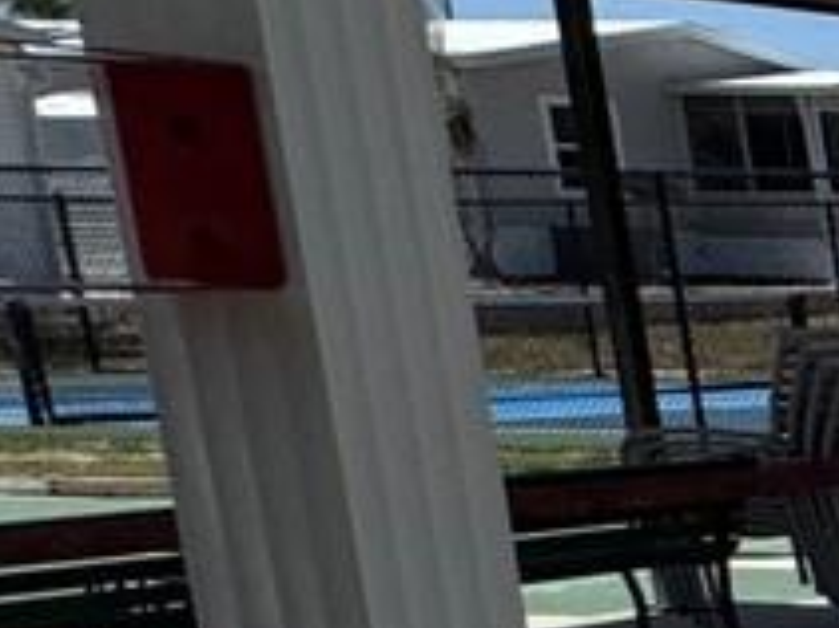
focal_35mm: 106
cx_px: 2787
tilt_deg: -13.4
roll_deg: -1.0
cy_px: 847
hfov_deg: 10.2
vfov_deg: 13.4
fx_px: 2568
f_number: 2.2
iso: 50
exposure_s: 1/3906
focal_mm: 2.22
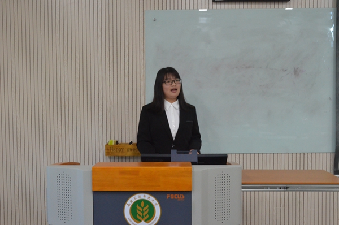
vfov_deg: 28.8
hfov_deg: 42.4
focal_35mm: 46
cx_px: 170
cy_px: 112
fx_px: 437
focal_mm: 31
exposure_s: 1/25
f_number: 4
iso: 3200
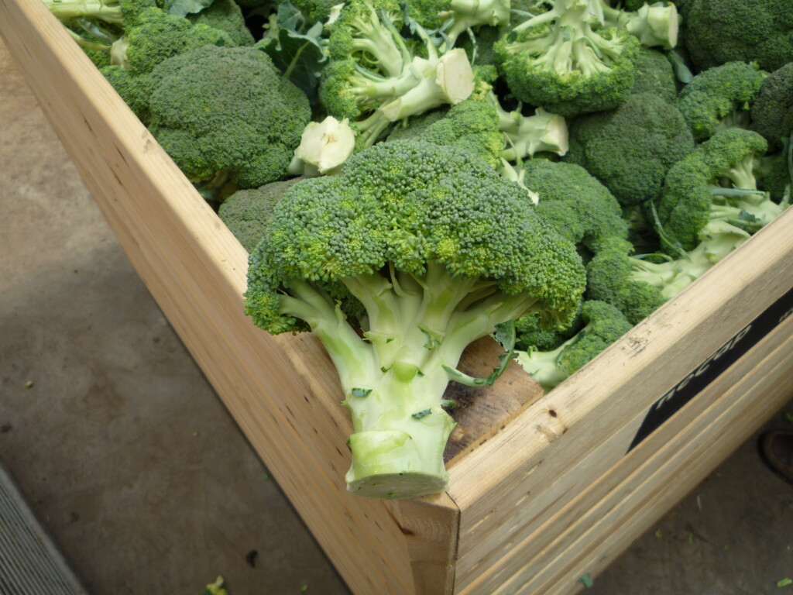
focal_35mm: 30
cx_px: 396
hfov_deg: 60.0
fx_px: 687
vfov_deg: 46.8
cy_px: 298
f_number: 3.3
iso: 100
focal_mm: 5.2
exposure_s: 1/80
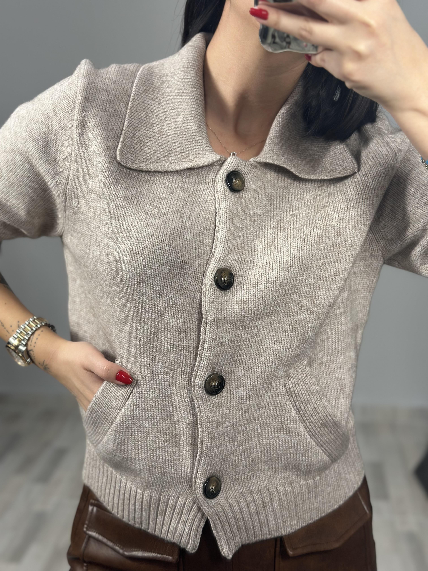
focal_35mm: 48
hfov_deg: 30.3
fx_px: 791
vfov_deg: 39.7
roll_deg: +3.0
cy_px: 286
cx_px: 214
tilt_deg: -35.8
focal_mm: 6.86
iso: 64
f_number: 1.78
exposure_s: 1/100
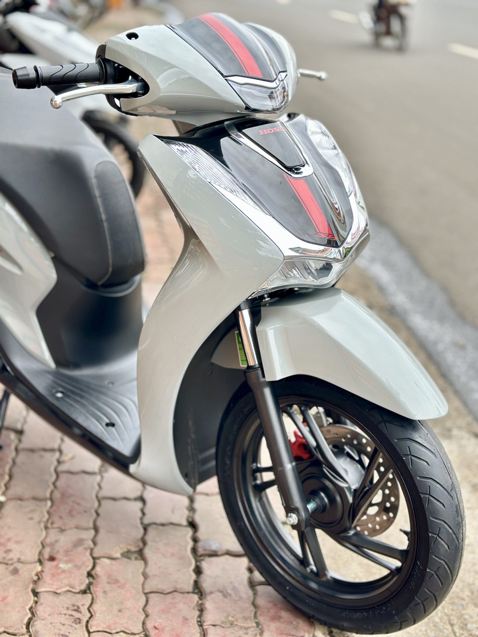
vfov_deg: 39.7
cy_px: 318
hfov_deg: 30.3
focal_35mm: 48
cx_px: 239
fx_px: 884
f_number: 1.78
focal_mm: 6.86
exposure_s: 1/448
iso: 80
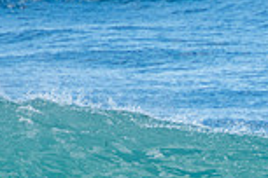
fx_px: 16883
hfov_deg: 0.9
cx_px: 326
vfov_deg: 0.6
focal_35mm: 2268
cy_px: 247
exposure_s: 1/2000
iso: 560
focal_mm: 400
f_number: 5.6
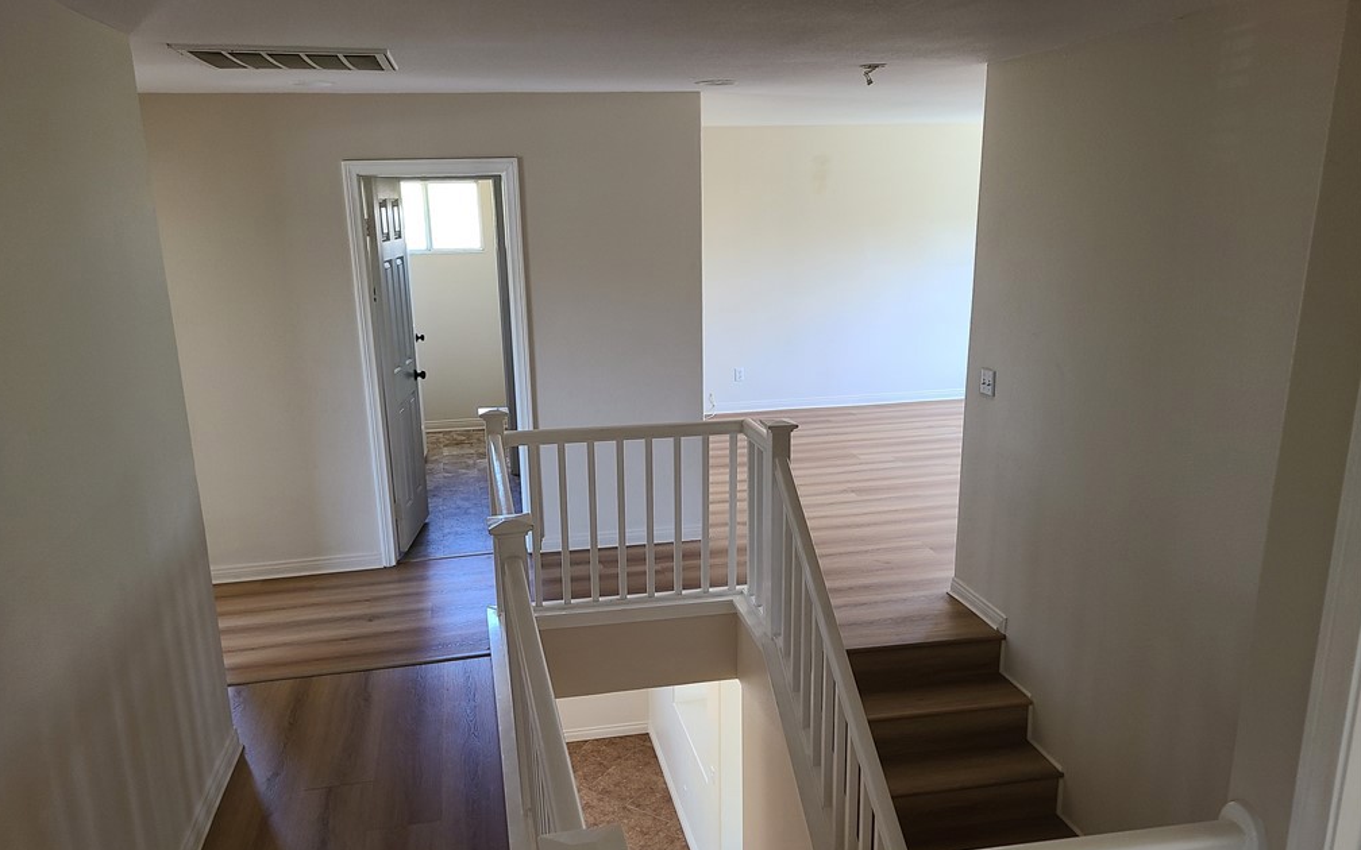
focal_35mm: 28
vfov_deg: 44.5
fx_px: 1039
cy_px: 475
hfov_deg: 66.5
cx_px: 675
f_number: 1.8
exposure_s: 1/60
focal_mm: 5.4
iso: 125
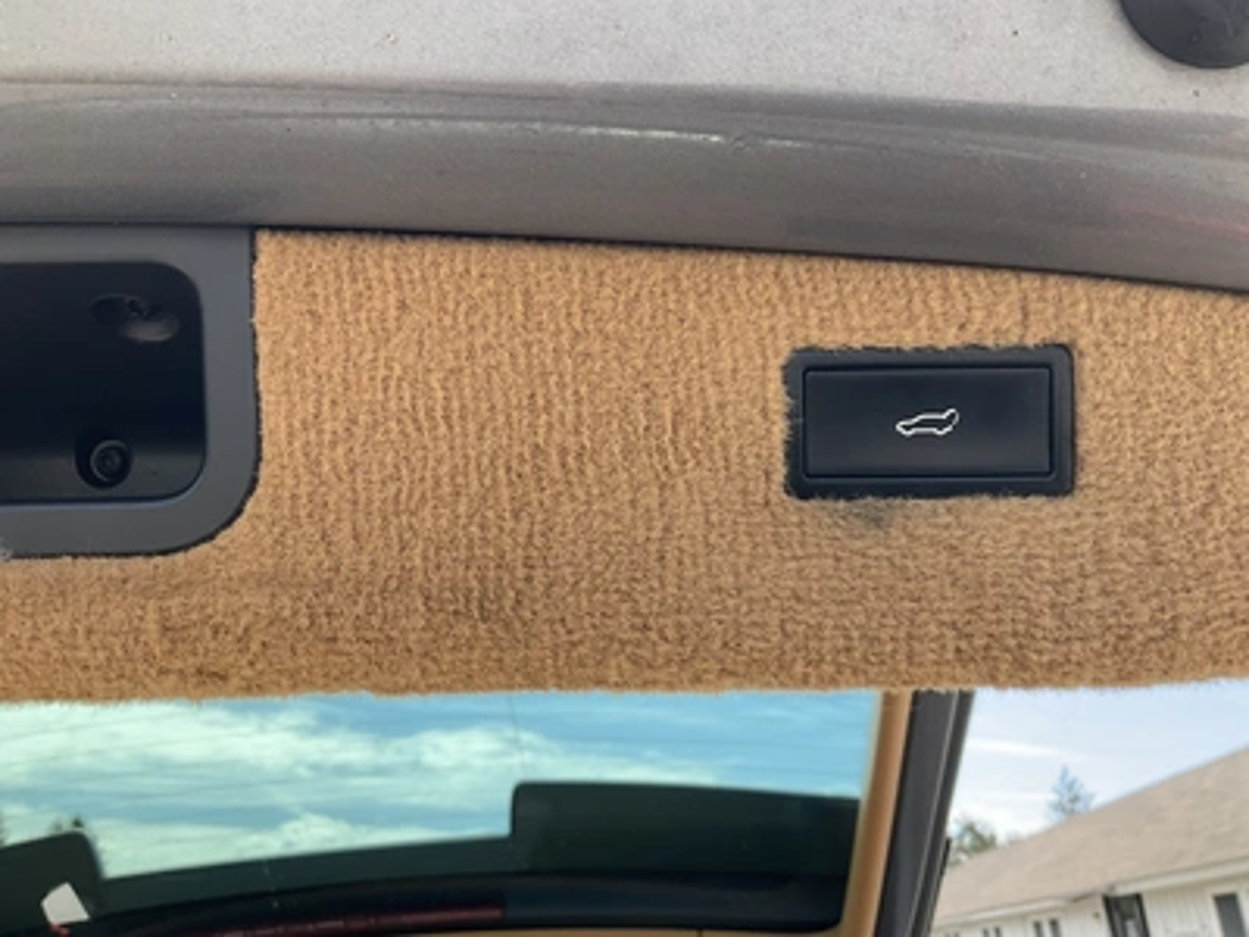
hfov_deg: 61.7
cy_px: 468
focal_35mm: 29
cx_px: 624
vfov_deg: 48.2
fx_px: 1046
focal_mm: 3
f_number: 1.8
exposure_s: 1/409
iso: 25
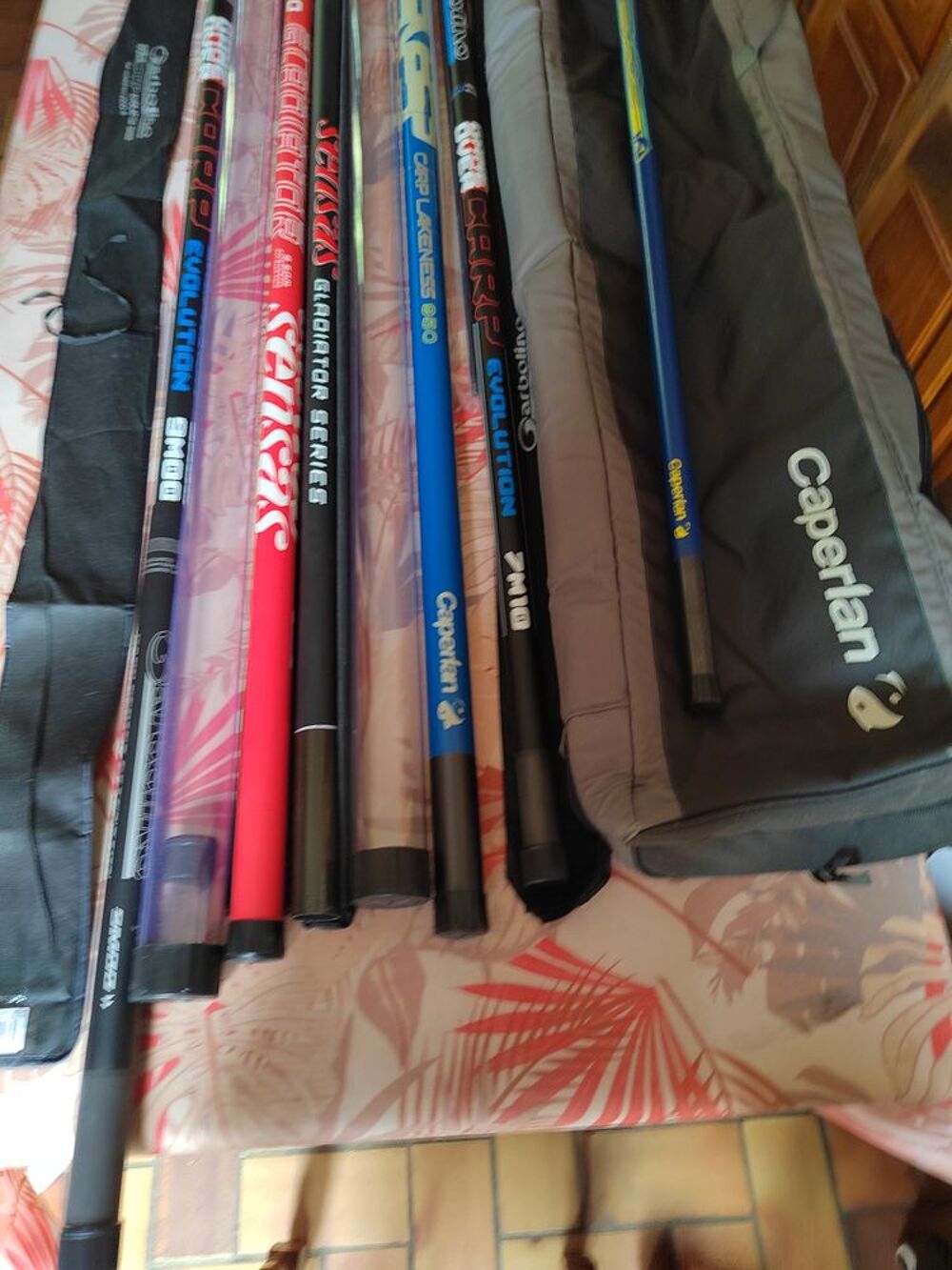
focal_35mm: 23
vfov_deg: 73.9
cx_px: 476
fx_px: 843
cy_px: 635
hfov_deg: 58.9
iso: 1188
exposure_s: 1/50
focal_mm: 5.52
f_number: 1.9
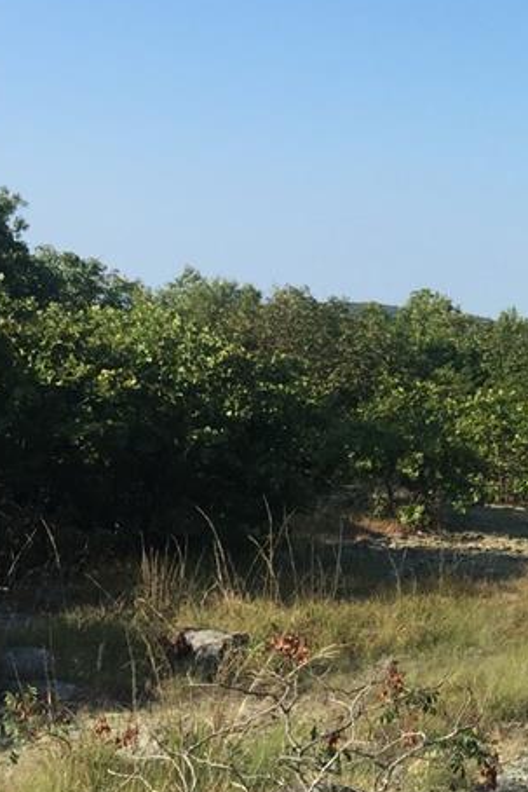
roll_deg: -2.4
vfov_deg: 29.3
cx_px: 730
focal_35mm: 68
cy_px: 227
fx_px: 1495
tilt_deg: +4.8
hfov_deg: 18.3
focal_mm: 4.15
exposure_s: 1/1464
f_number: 2.2
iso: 32
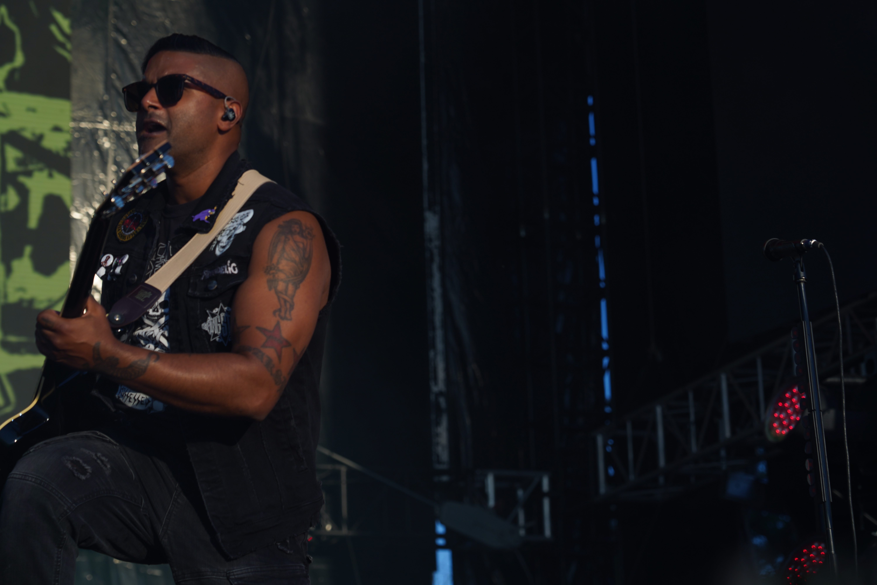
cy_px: 292
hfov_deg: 19.5
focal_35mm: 105
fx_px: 2558
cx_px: 438
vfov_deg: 13.0
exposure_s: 1/320
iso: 100
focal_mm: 105
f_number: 6.3
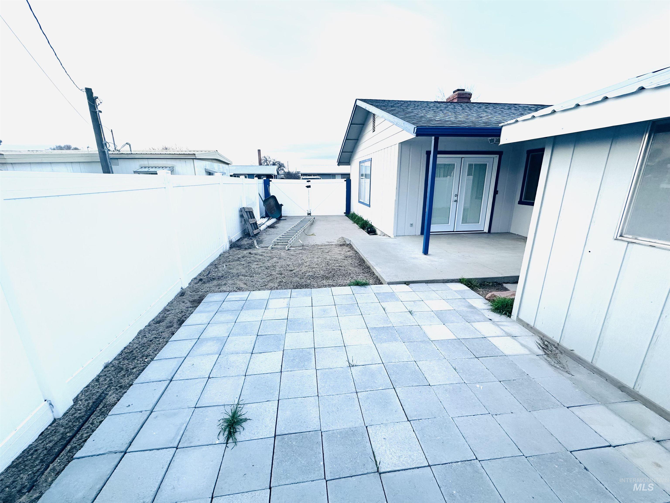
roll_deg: -0.1
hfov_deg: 102.1
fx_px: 271
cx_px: 335
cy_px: 252
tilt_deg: -15.0
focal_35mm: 14
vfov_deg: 85.7
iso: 125
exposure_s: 1/99
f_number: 2.2
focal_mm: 2.22
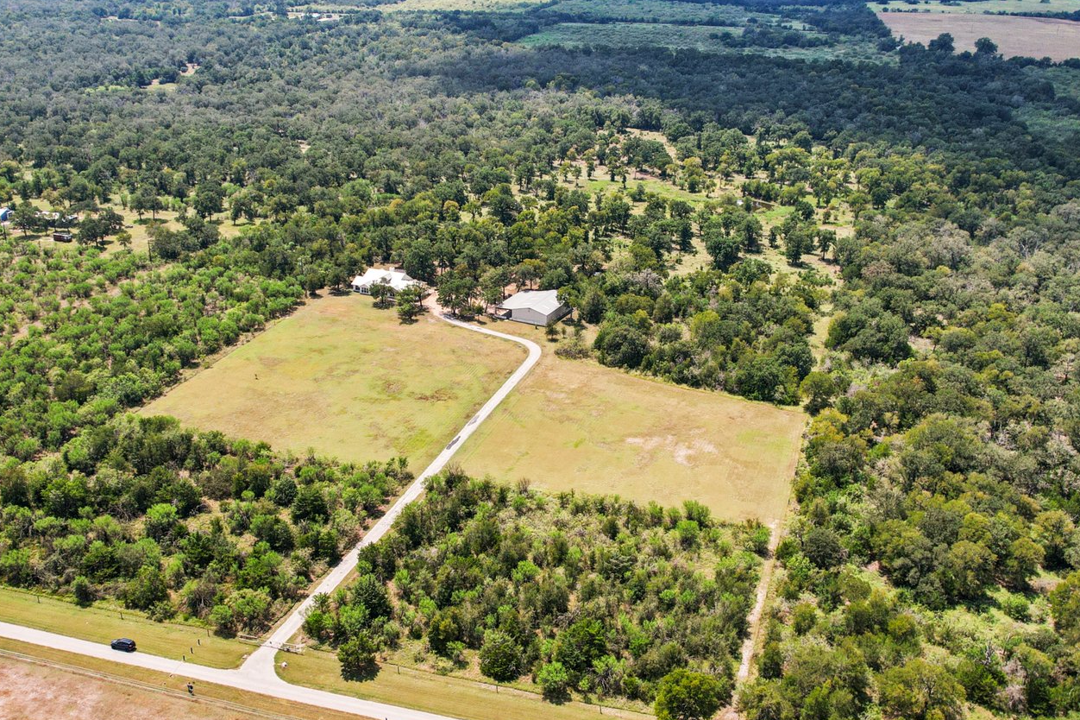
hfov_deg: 53.1
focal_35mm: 36
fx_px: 1080
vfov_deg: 36.8
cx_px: 512
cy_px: 337
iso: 160
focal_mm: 8.38
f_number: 2.8
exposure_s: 1/2500
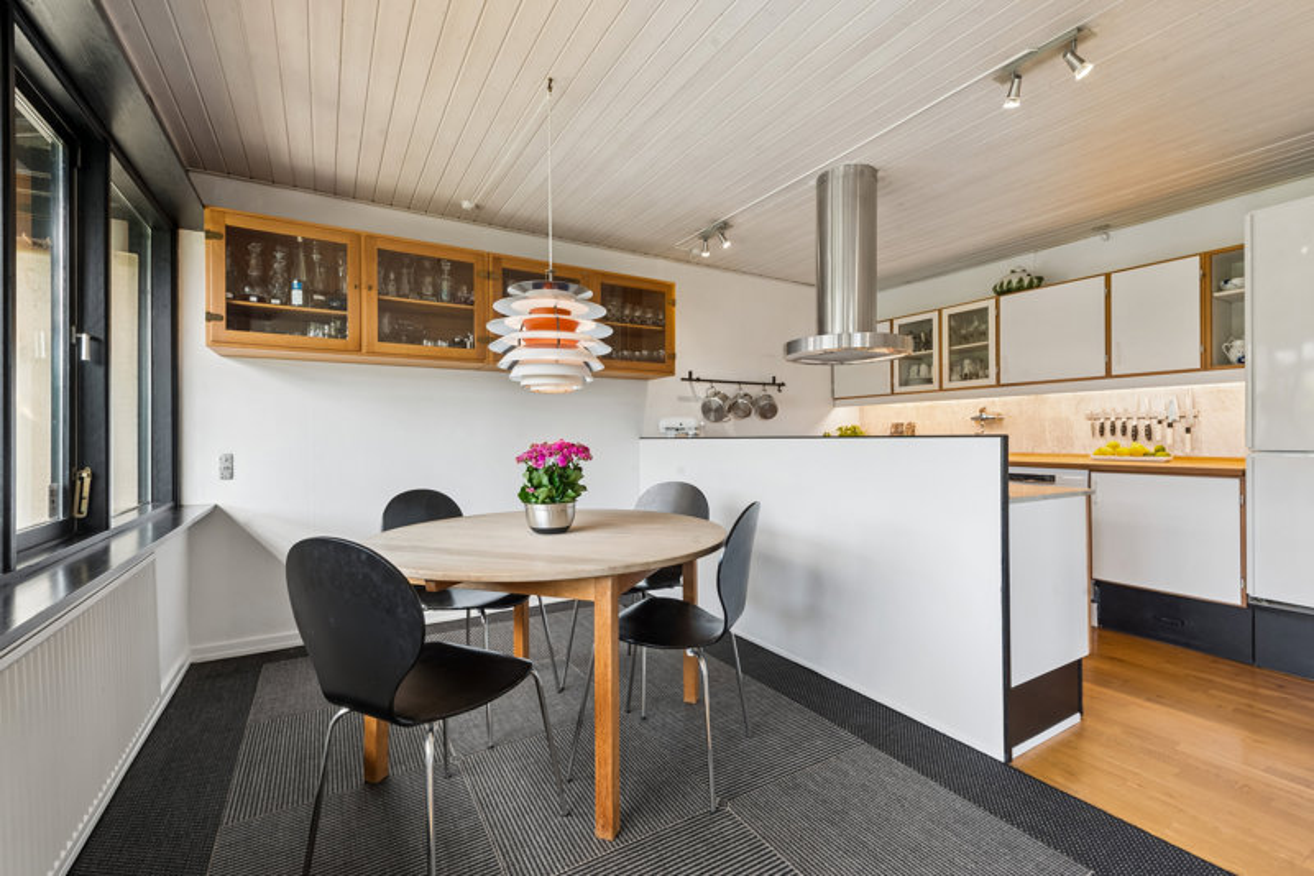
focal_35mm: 15
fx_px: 547
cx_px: 657
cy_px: 438
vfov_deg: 77.3
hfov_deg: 100.4
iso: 200
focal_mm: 15
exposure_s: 1/5
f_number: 10
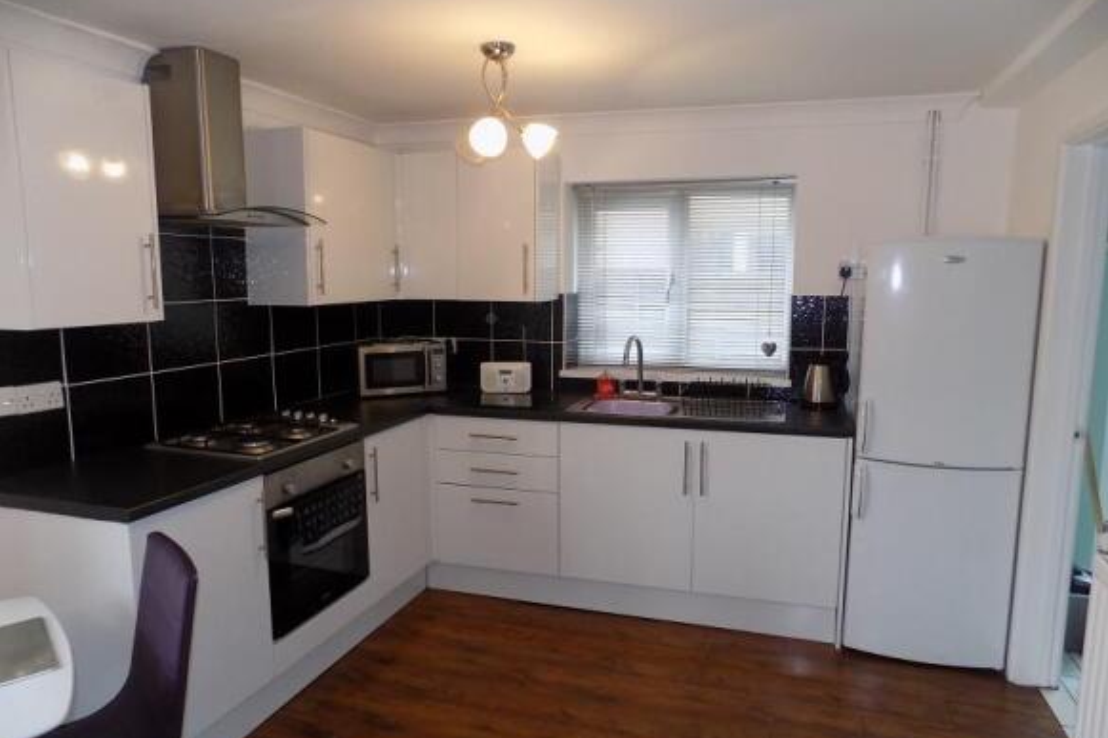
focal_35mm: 24
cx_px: 554
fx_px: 738
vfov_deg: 53.1
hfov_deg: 73.8
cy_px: 390
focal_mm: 4
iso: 250
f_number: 3.1
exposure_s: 1/30
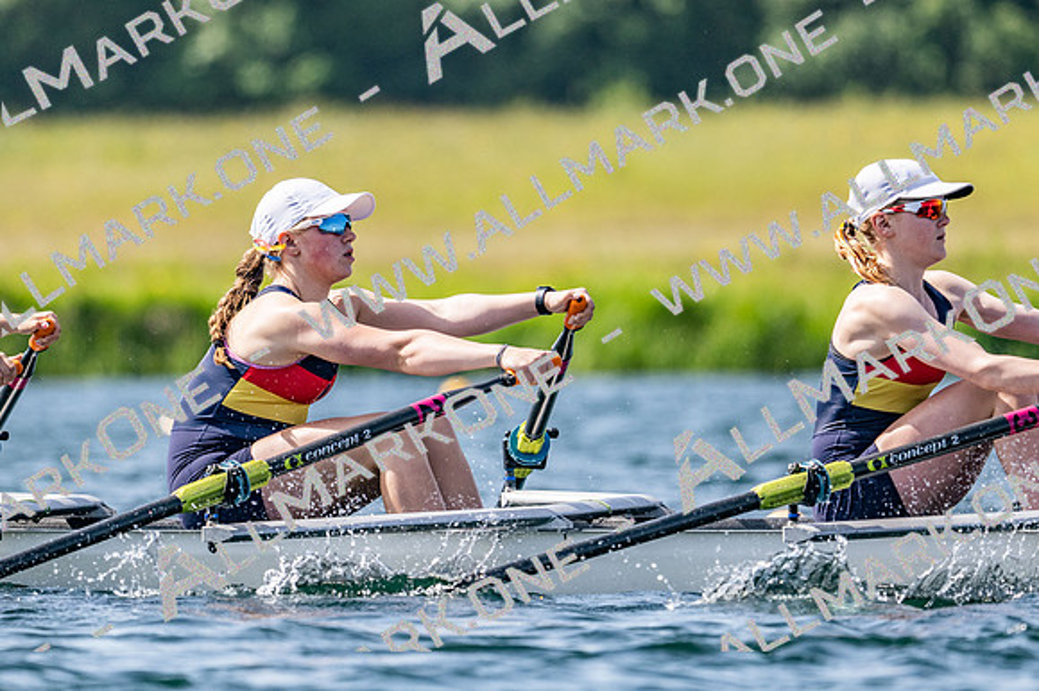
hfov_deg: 3.4
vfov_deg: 2.3
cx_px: 520
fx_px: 17306
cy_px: 346
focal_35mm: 600
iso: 280
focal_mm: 400
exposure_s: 1/2500
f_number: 4.5
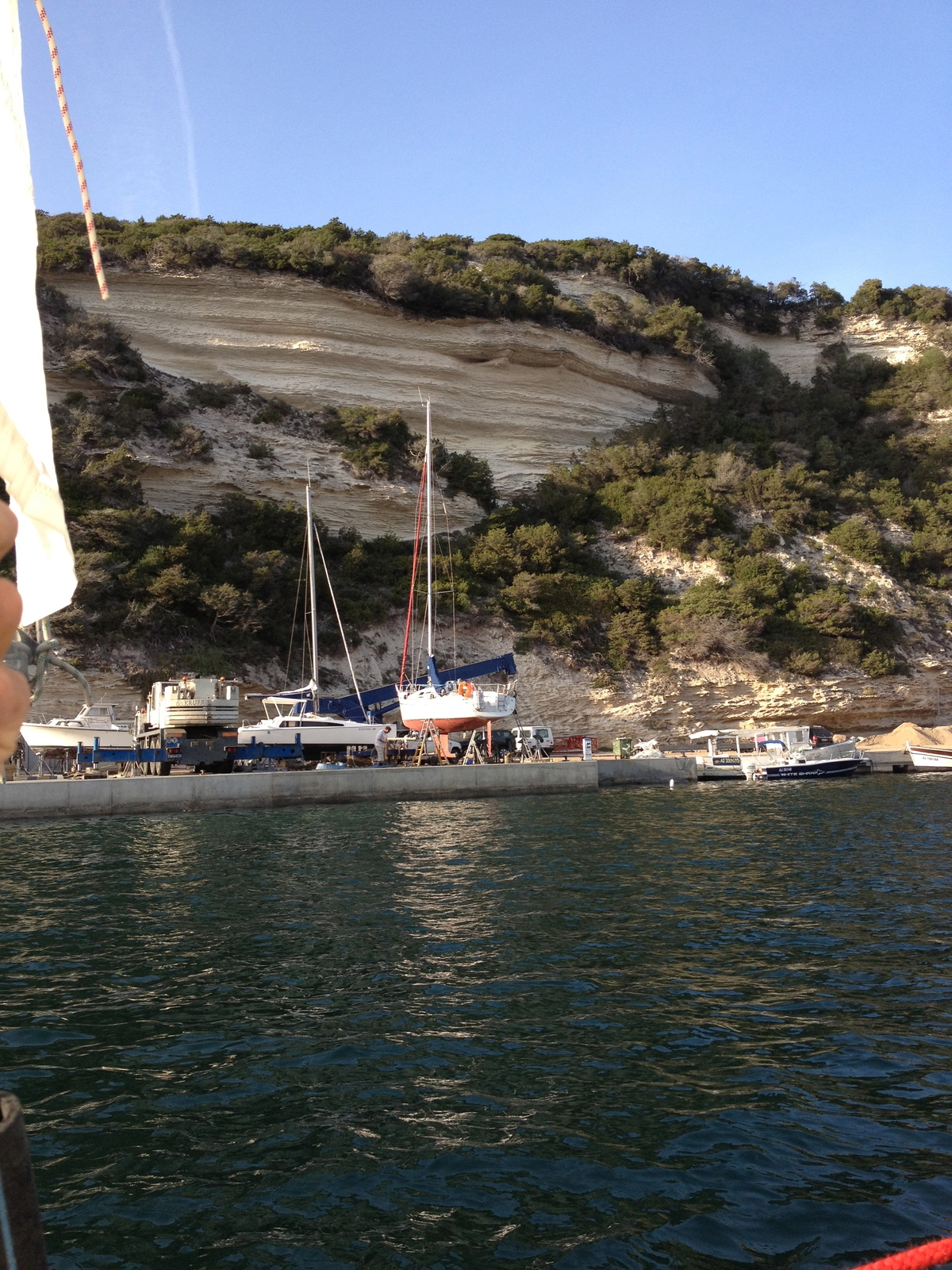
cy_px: 635
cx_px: 476
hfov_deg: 40.7
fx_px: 1283
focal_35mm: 35
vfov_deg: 52.6
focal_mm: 4.28
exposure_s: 1/525
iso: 64
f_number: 2.4
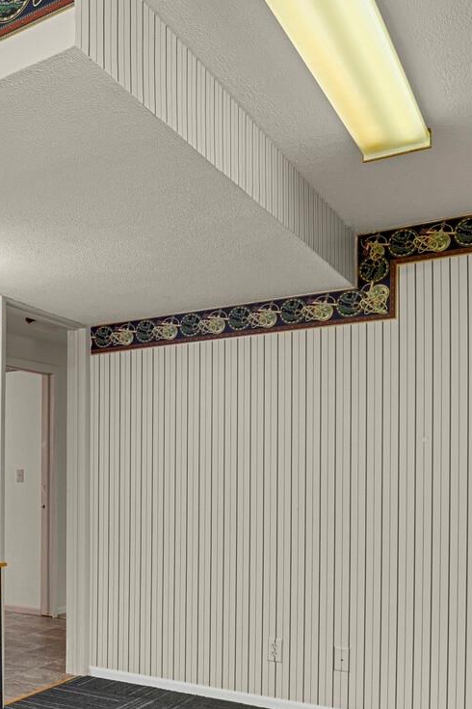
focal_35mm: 37
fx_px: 728
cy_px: 484
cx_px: -57
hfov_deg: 31.5
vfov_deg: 50.8
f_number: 8
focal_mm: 17
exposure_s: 3
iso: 250
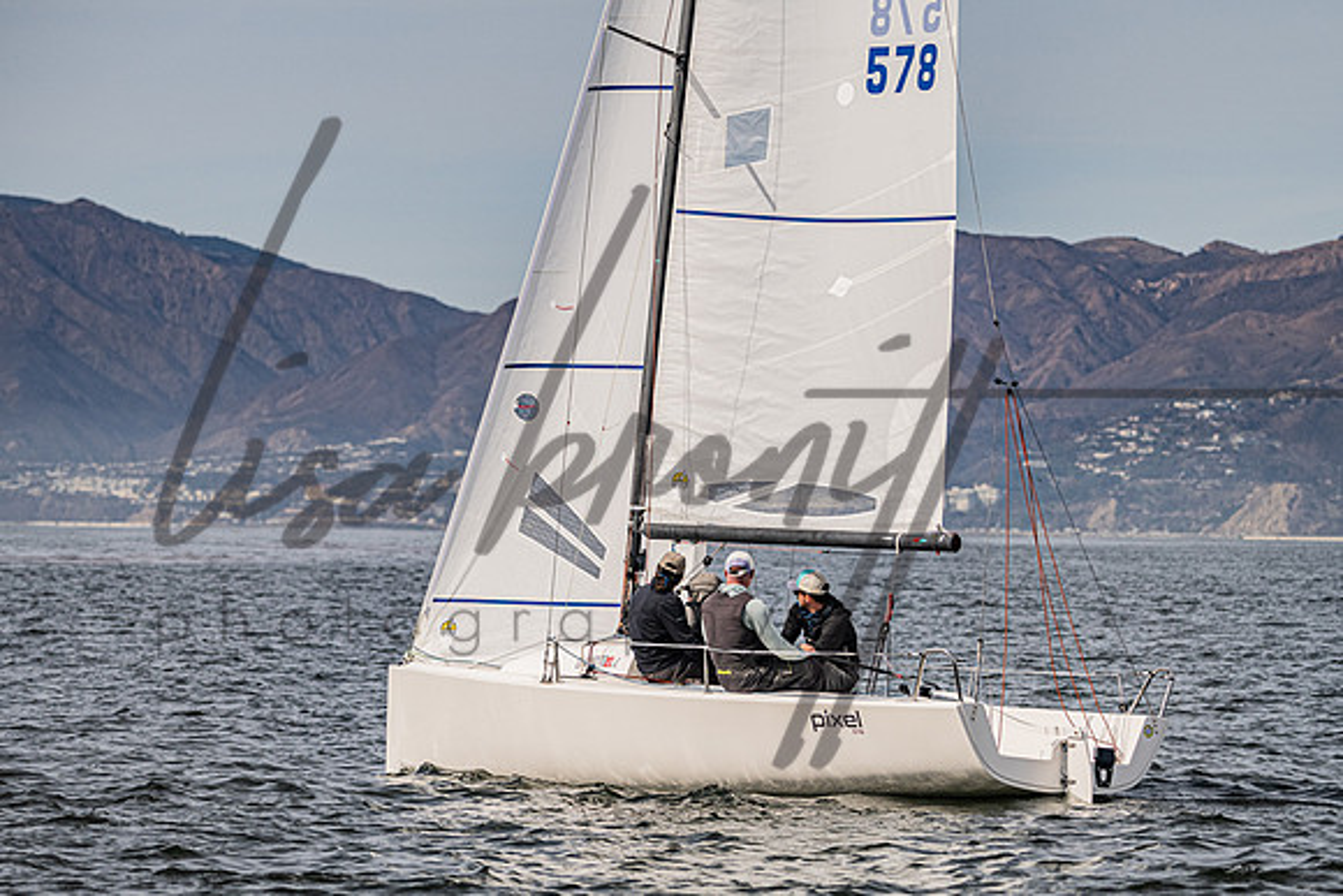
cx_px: 784
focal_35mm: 219
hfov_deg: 9.4
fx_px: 8168
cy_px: 613
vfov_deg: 6.3
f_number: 5.6
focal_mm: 160
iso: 320
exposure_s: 1/4000
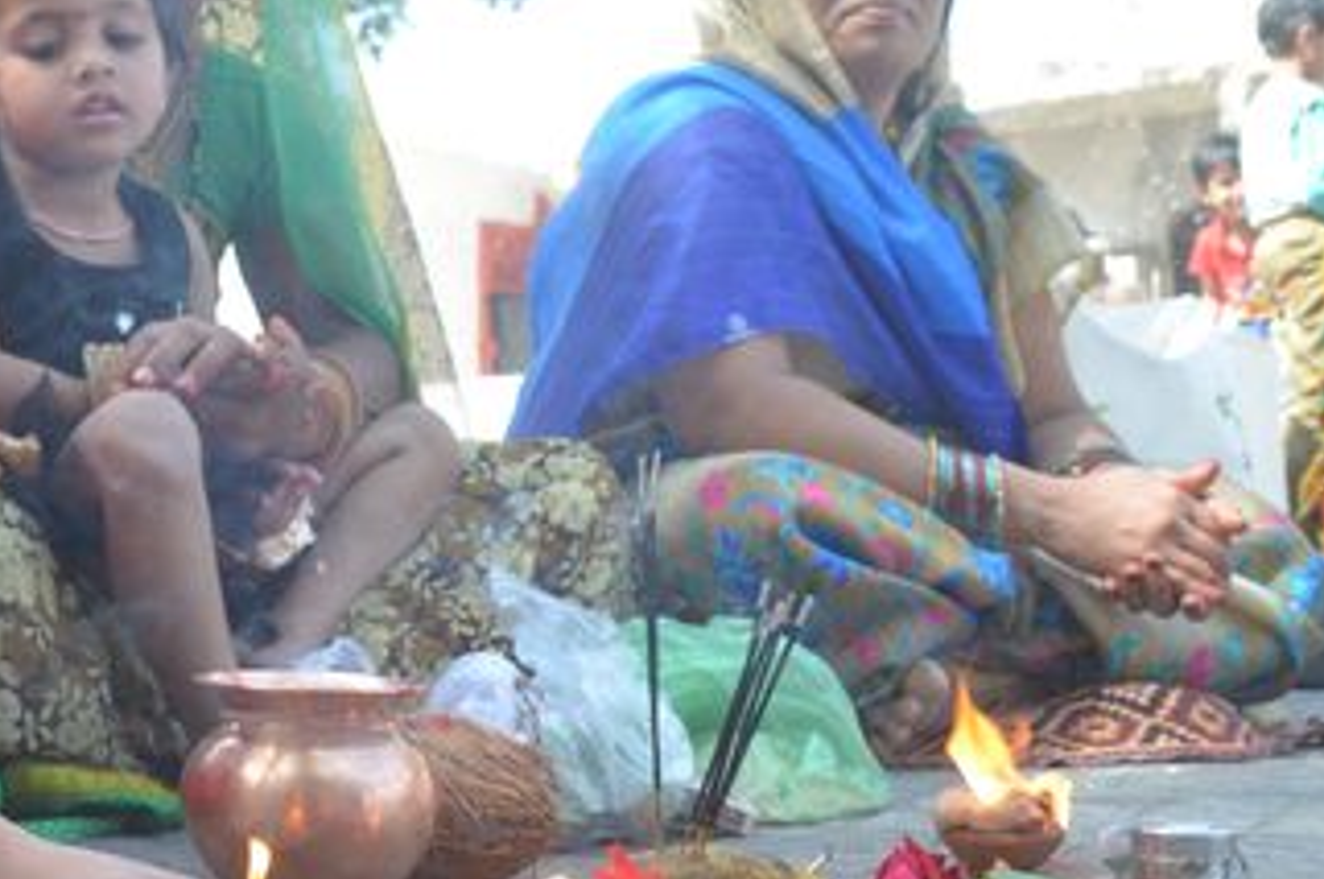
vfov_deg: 24.0
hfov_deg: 33.6
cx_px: 103
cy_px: 320
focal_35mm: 56
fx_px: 2056
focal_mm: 20
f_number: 5.6
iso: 320
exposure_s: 1/125
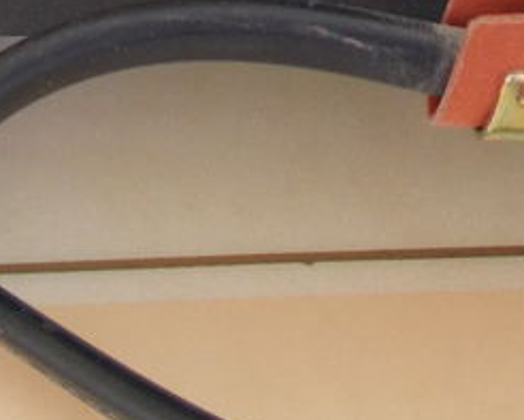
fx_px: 1598
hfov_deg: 18.6
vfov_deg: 13.4
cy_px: -337
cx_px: 360
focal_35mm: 103
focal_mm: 4.6
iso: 200
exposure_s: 1/20
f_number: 3.2
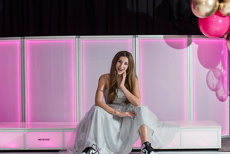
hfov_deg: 16.0
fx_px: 818
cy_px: 70
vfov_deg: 10.7
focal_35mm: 128
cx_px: 121
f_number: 4
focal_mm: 95
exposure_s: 1/80
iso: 800
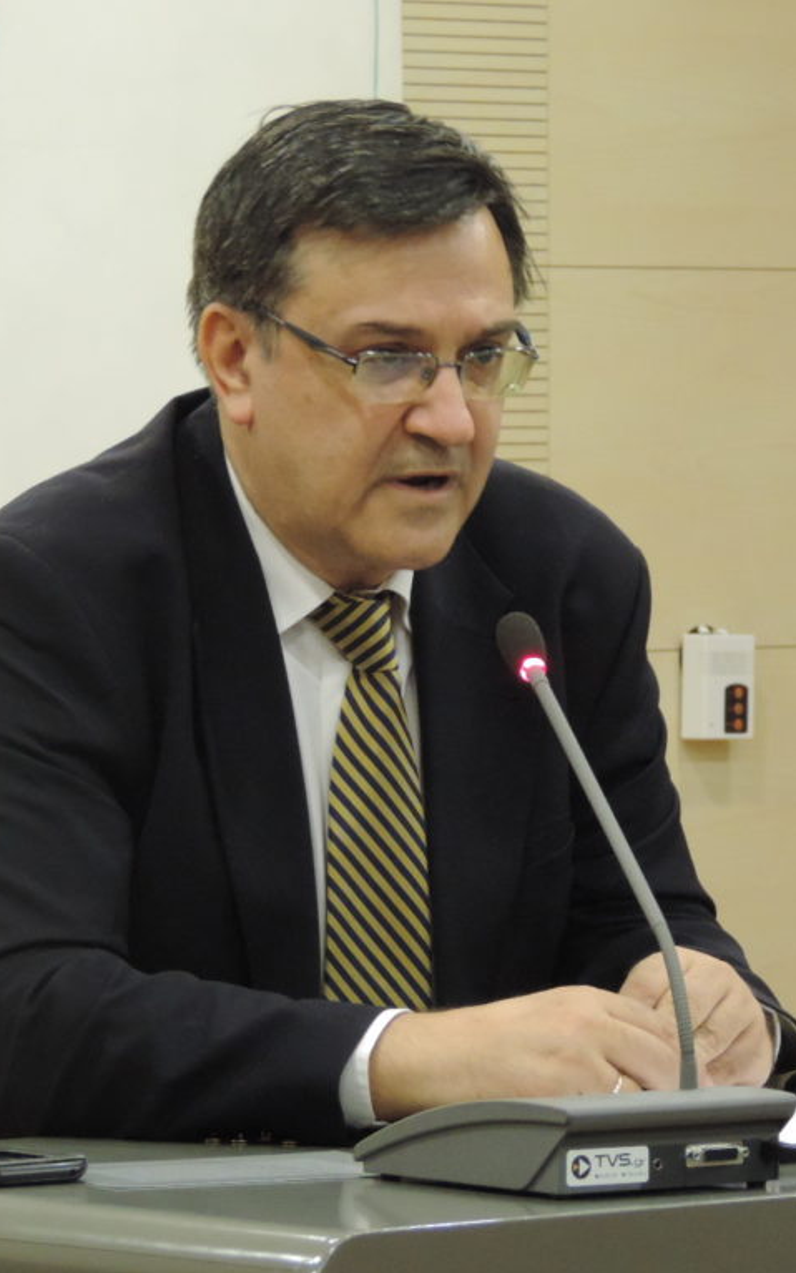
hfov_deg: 5.4
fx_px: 8362
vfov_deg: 8.7
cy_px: 636
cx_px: 354
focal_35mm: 241
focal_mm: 30.3
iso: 800
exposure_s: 1/20
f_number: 4.5
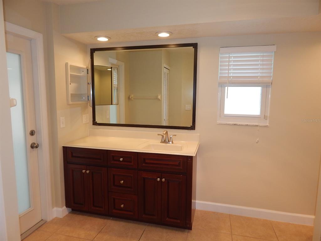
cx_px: 160
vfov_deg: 61.1
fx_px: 204
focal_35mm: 22
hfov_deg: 76.4
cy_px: 120
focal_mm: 4
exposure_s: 1/50
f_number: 3
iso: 125
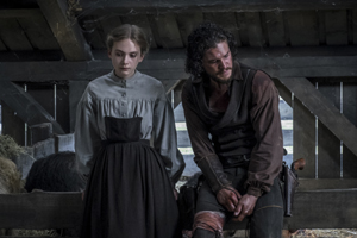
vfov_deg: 12.7
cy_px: 136
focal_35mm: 108
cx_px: 190
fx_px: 1071
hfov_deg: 18.9
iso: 2500
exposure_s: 1/125
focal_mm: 55.6
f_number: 5.6
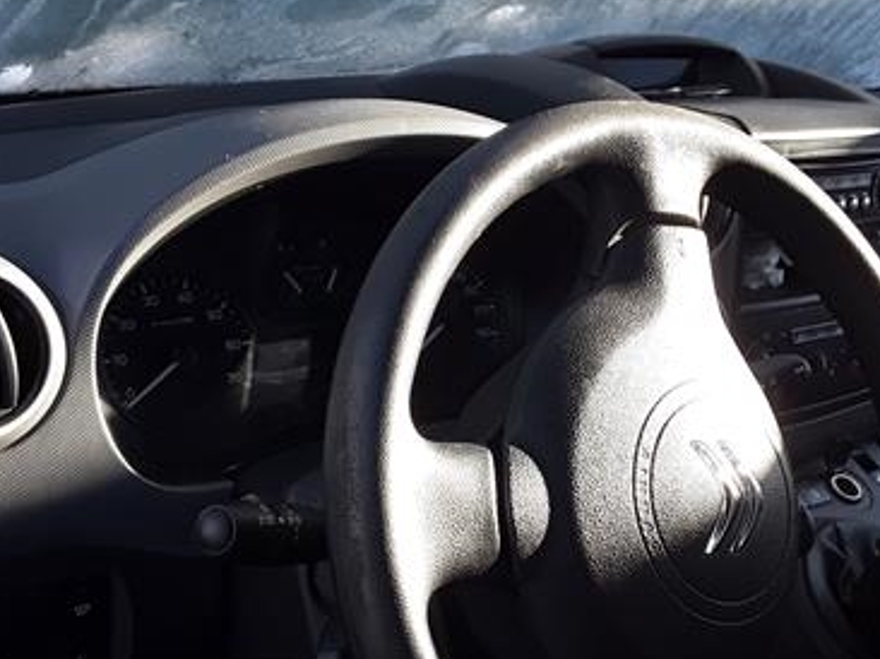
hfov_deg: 38.9
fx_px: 1245
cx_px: 490
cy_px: 443
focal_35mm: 49
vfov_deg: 29.4
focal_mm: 2.91
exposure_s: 1/117
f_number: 1.9
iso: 40
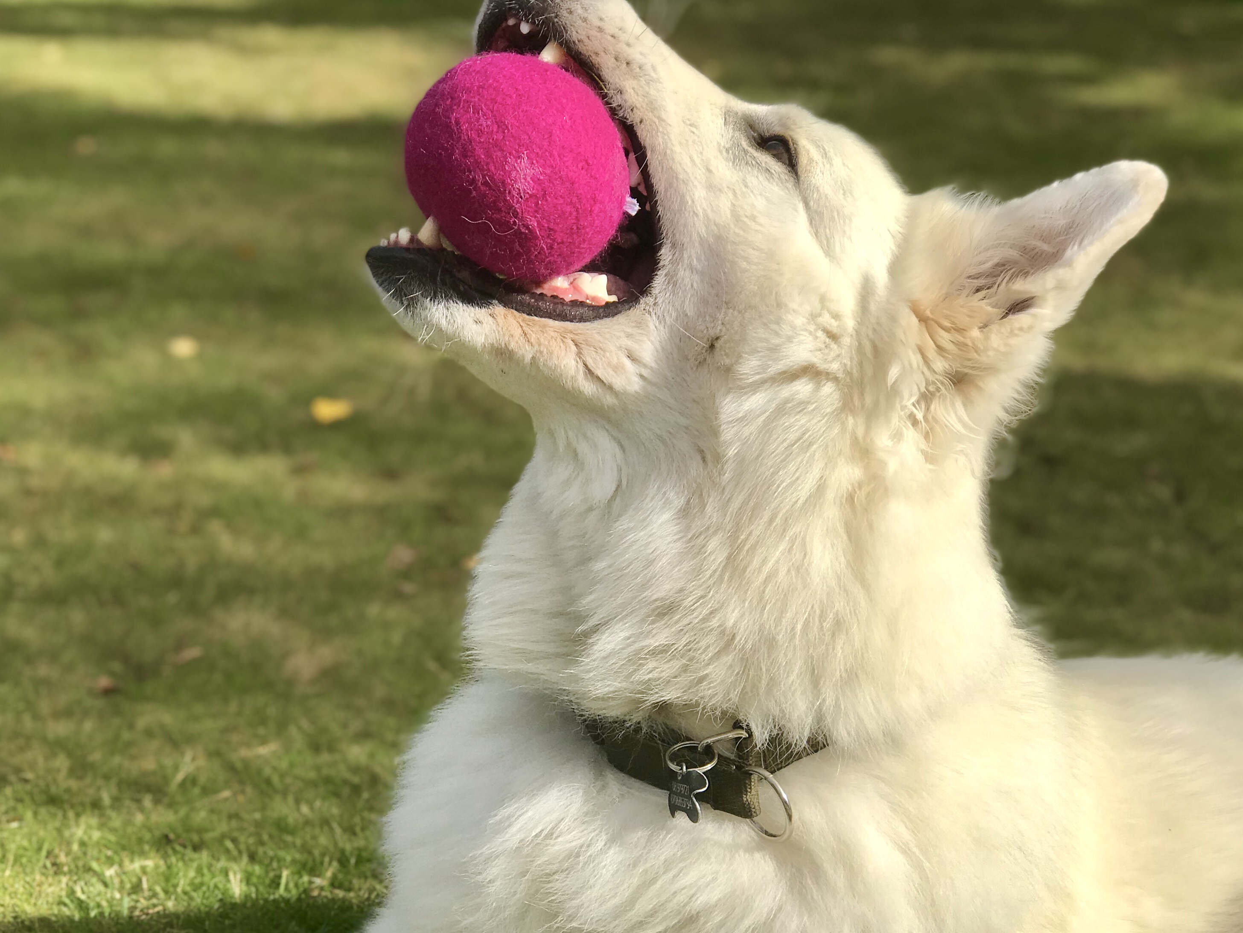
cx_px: 622
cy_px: 466
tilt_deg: -16.2
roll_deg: -2.2
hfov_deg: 33.8
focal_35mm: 57
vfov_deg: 25.7
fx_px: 2047
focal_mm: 6.6
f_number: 2.8
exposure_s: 1/1709
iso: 20
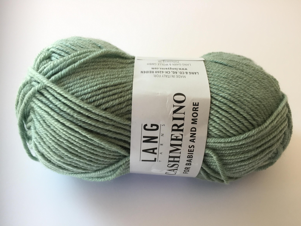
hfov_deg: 61.7
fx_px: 252
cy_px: 113
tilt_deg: -53.4
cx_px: 150
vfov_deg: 48.2
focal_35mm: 29
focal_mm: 4.15
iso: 50
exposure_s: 1/100
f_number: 2.2
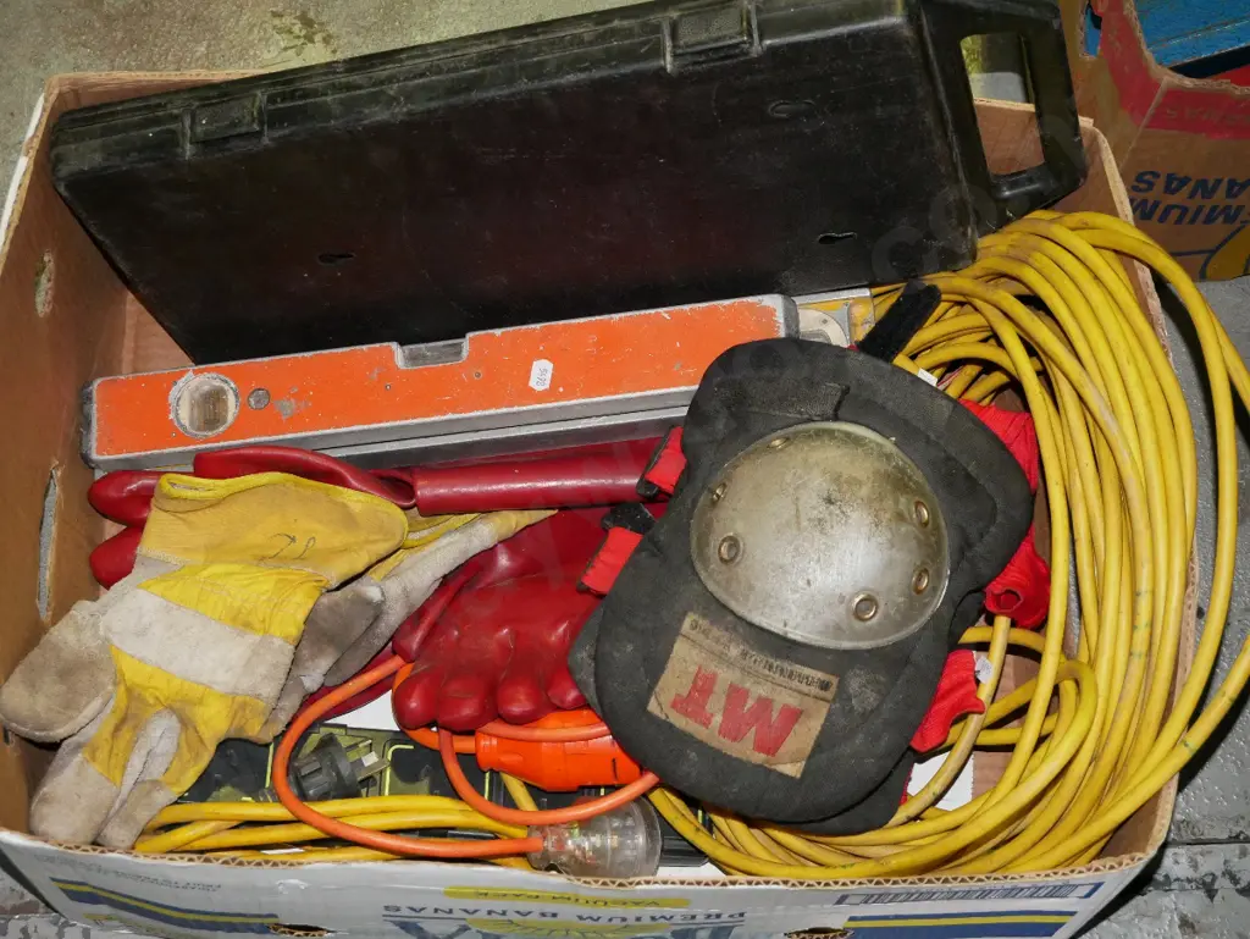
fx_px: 2168
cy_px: 470
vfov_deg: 24.4
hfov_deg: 32.2
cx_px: 625
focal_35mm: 60
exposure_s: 1/125
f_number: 5.6
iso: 3200
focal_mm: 30
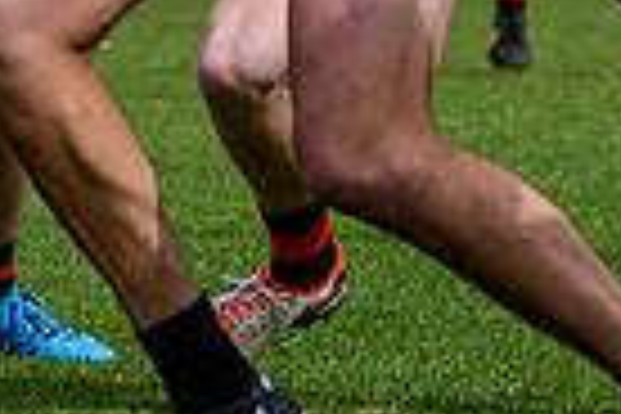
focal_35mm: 781
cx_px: -373
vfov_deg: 1.8
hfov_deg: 2.6
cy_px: -391
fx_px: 13471
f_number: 2.8
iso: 125
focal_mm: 72
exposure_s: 1/2500
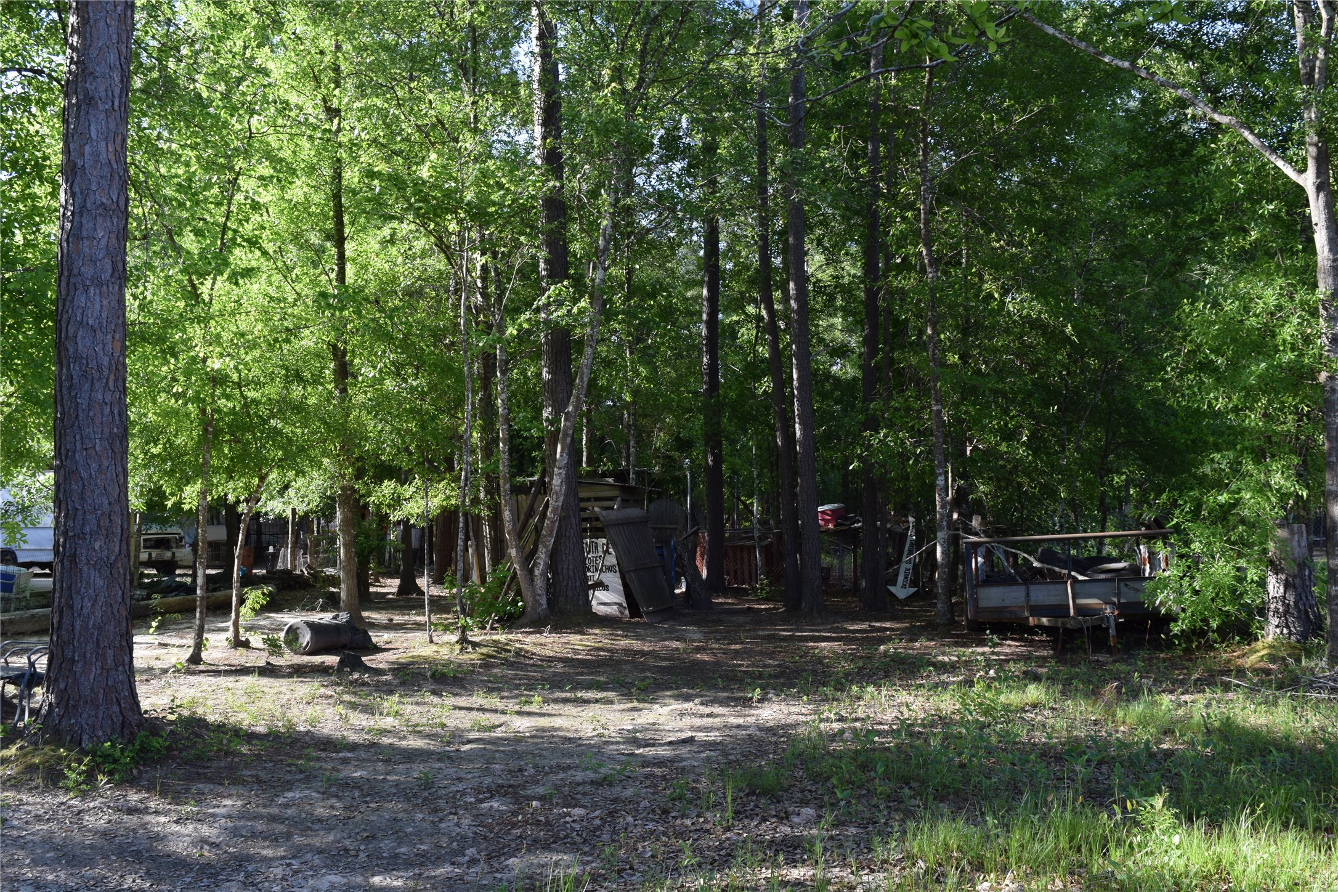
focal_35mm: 33
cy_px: 446
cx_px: 669
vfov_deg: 40.0
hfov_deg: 57.2
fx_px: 1226
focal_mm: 22
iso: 400
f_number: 7.1
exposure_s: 1/200
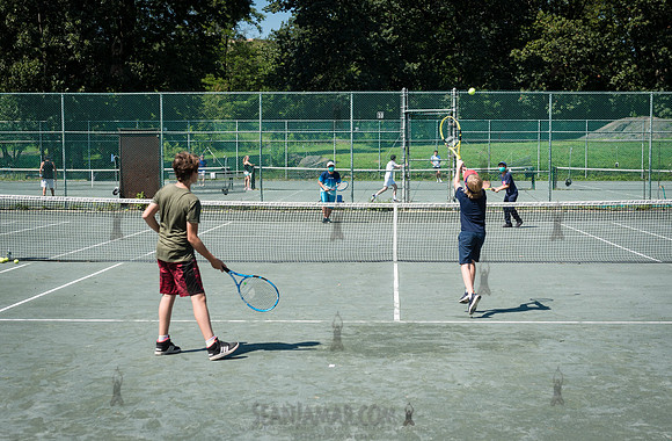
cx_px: 356
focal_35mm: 61
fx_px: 1138
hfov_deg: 32.9
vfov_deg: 21.9
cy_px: 253
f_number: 5.6
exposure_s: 1/500
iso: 125
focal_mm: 50
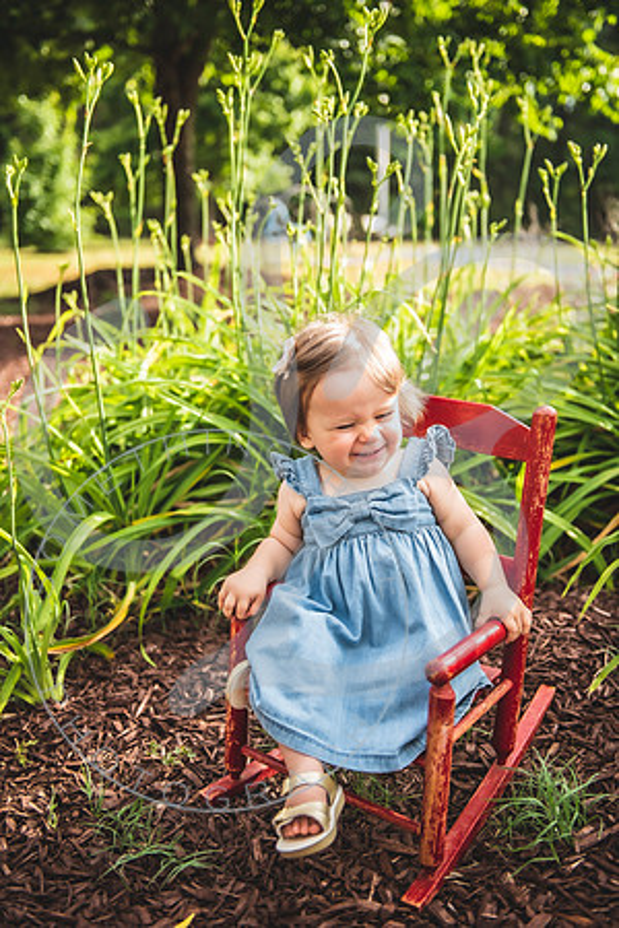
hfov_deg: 33.4
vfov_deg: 48.5
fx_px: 1032
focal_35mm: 40
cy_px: 464
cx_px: 310
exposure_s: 1/400
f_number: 2.8
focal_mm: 40
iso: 100
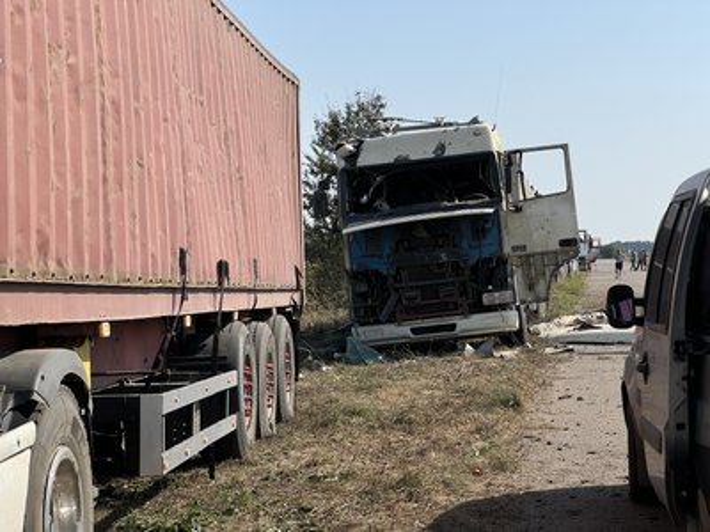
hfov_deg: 25.3
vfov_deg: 19.1
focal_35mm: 77
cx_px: 355
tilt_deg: +0.7
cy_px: 266
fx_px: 1579
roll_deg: +0.5
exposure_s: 1/881
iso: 25
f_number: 2.8
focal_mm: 9
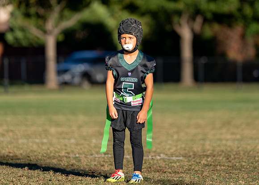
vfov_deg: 5.3
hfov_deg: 7.4
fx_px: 2008
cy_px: 58
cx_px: 139
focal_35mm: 273
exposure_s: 1/1600
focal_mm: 188
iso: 100
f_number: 2.8
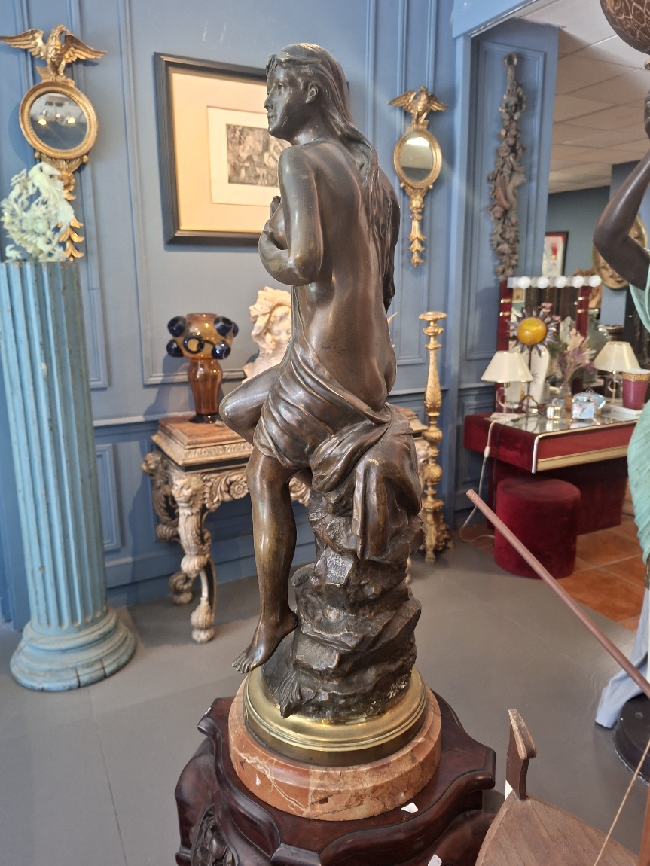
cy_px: 419
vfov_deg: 71.6
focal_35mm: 24
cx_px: 313
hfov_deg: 56.8
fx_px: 601
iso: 320
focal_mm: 5.54
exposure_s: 1/40
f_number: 1.8
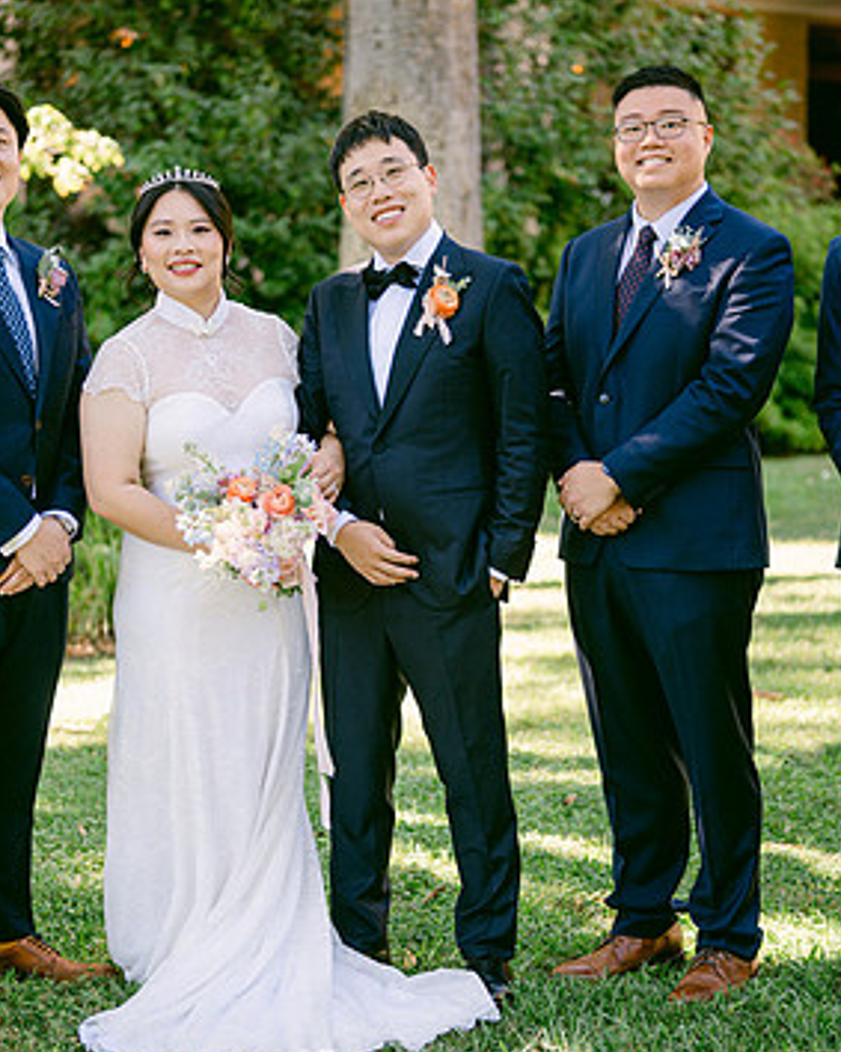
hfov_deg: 19.9
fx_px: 2397
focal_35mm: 77
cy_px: 551
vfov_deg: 24.8
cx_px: 374
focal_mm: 50
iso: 80
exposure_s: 1/320
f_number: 1.8
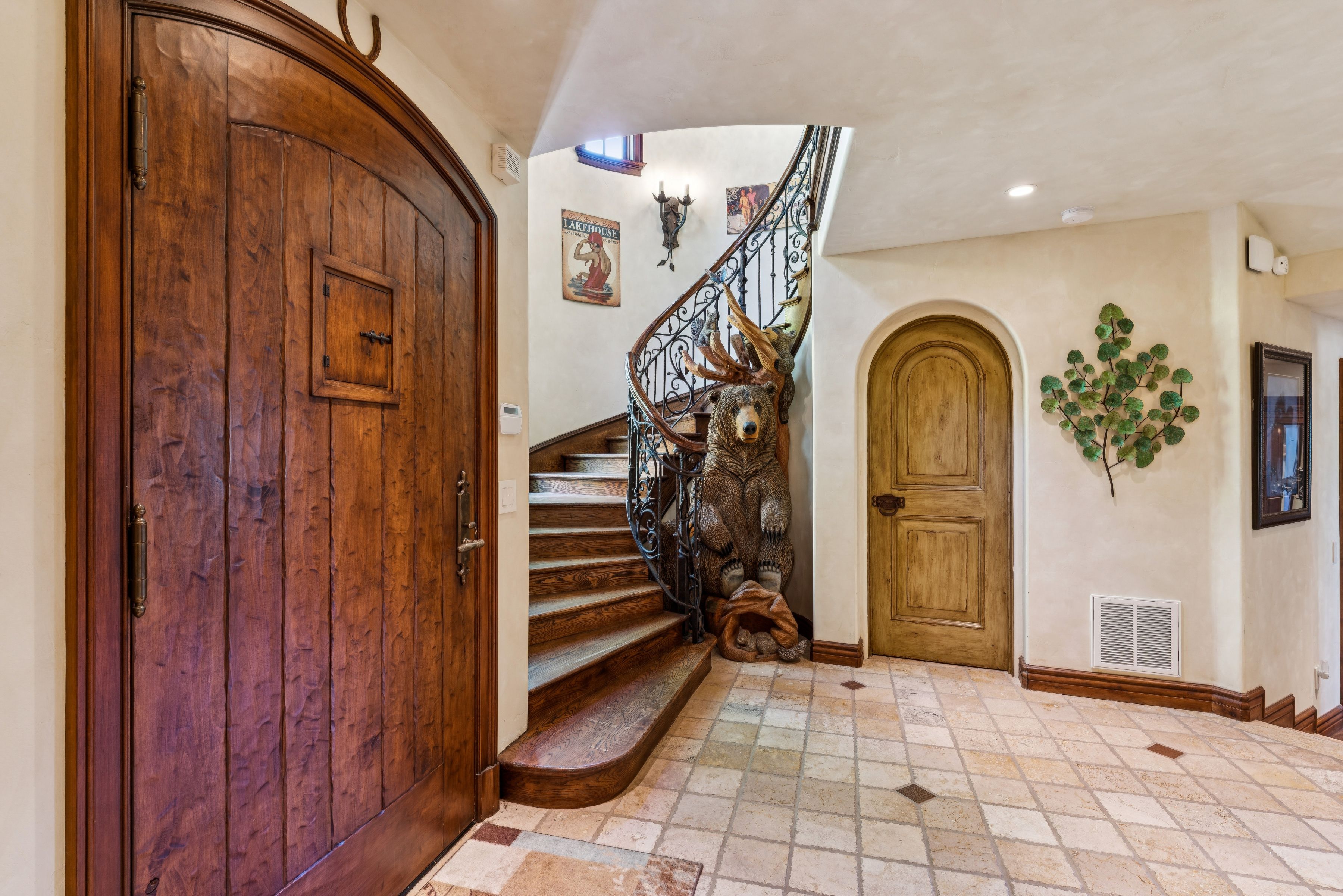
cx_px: 672
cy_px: 448
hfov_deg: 94.6
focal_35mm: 17
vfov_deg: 71.7
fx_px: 619
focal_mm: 16.6
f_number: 13
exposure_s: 6
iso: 100
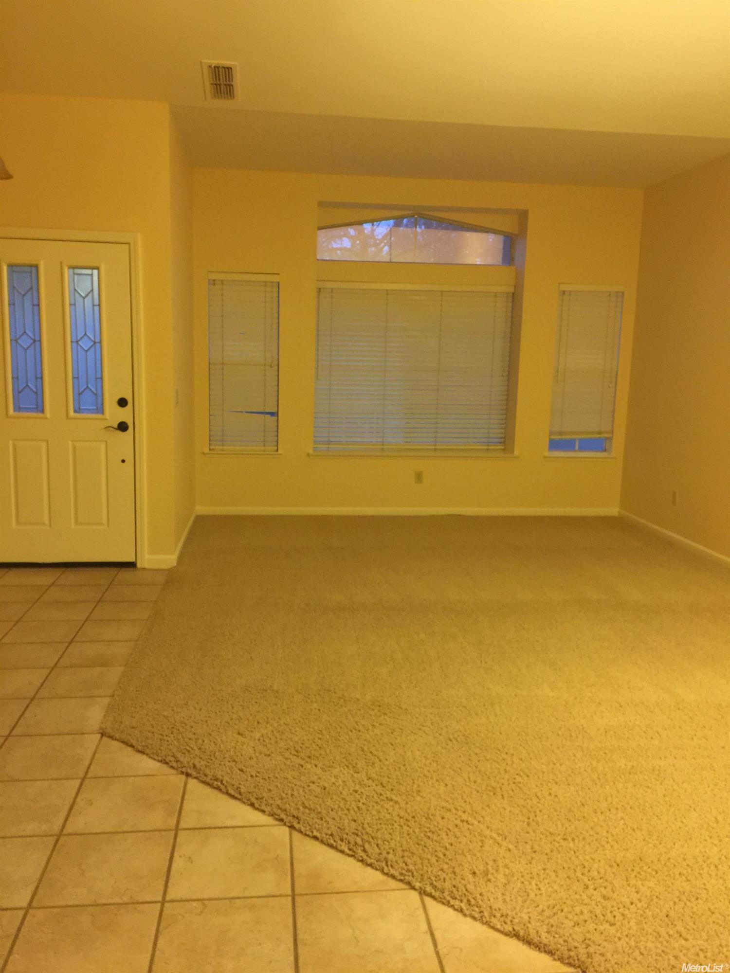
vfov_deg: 61.7
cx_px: 365
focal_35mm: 29
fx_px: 815
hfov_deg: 48.2
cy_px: 486
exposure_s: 1/10
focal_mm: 4.15
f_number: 2.2
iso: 100
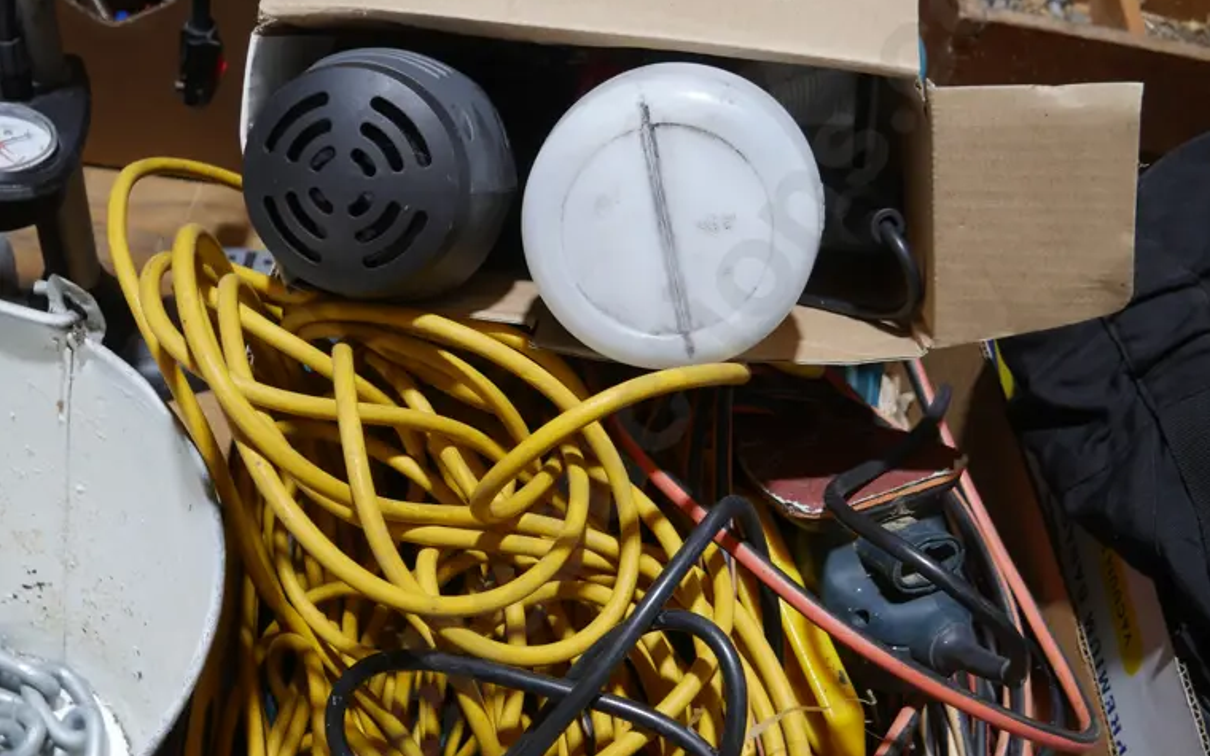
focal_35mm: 40
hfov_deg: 49.3
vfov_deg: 31.9
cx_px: 611
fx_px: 1319
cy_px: 466
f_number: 3.5
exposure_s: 1/60
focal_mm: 14
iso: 200
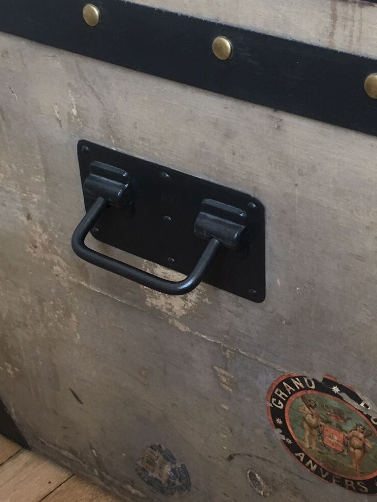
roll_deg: +1.6
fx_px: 857
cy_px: 244
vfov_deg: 32.7
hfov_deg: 24.8
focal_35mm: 59
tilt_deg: -34.8
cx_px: 231
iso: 125
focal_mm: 4.15
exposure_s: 1/33
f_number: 2.2
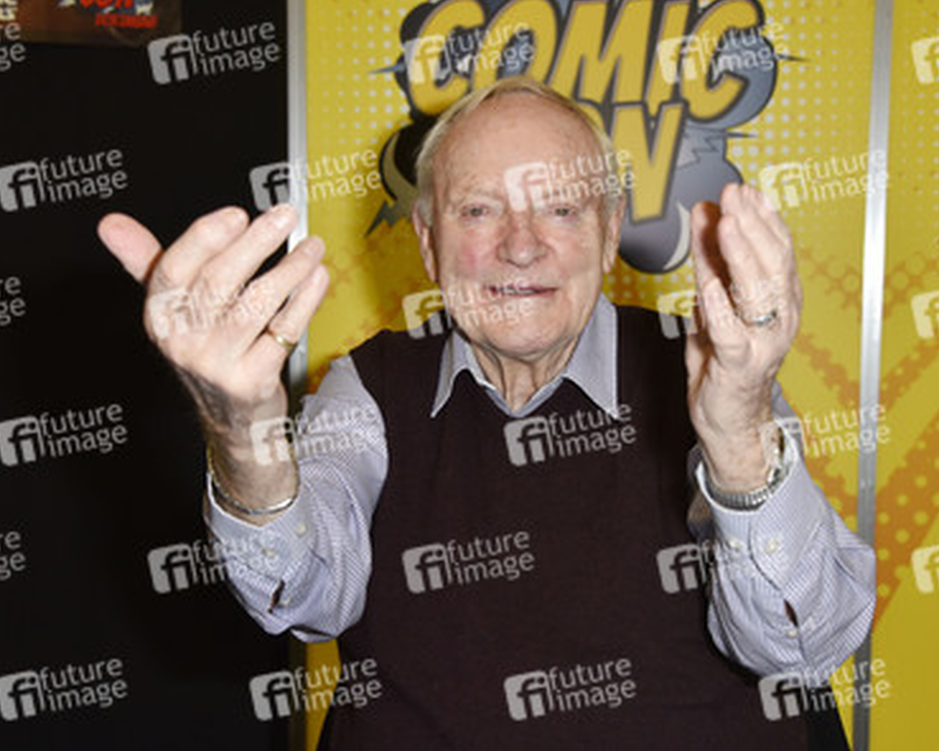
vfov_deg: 27.6
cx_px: 503
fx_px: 1528
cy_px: 372
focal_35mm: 55
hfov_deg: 34.1
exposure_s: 1/125
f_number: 5.6
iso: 640
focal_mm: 48
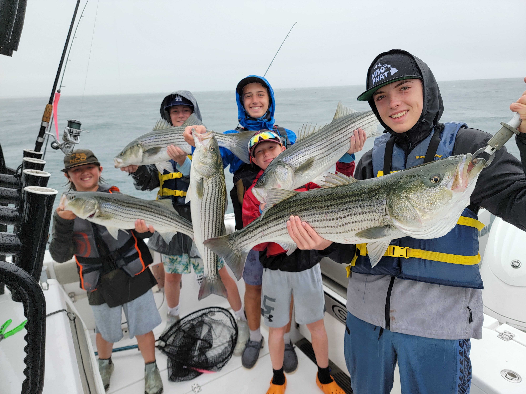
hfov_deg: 71.6
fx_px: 365
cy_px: 197
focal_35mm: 24
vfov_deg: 56.8
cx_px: 263
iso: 16
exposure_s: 1/124
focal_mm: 6.7
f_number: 1.8
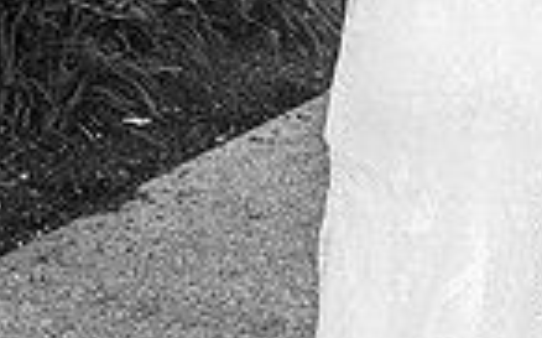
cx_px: 509
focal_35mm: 97
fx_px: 1432
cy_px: 17
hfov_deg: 20.9
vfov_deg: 13.3
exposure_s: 1/400
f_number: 2.8
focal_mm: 24
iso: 160
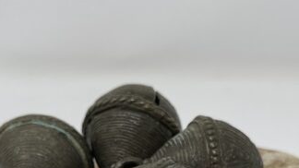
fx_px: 555
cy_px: 261
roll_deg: -2.9
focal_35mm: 70
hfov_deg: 30.2
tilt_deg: -30.9
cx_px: 161
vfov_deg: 15.7
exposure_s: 1/284
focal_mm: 5.1
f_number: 1.6
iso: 32
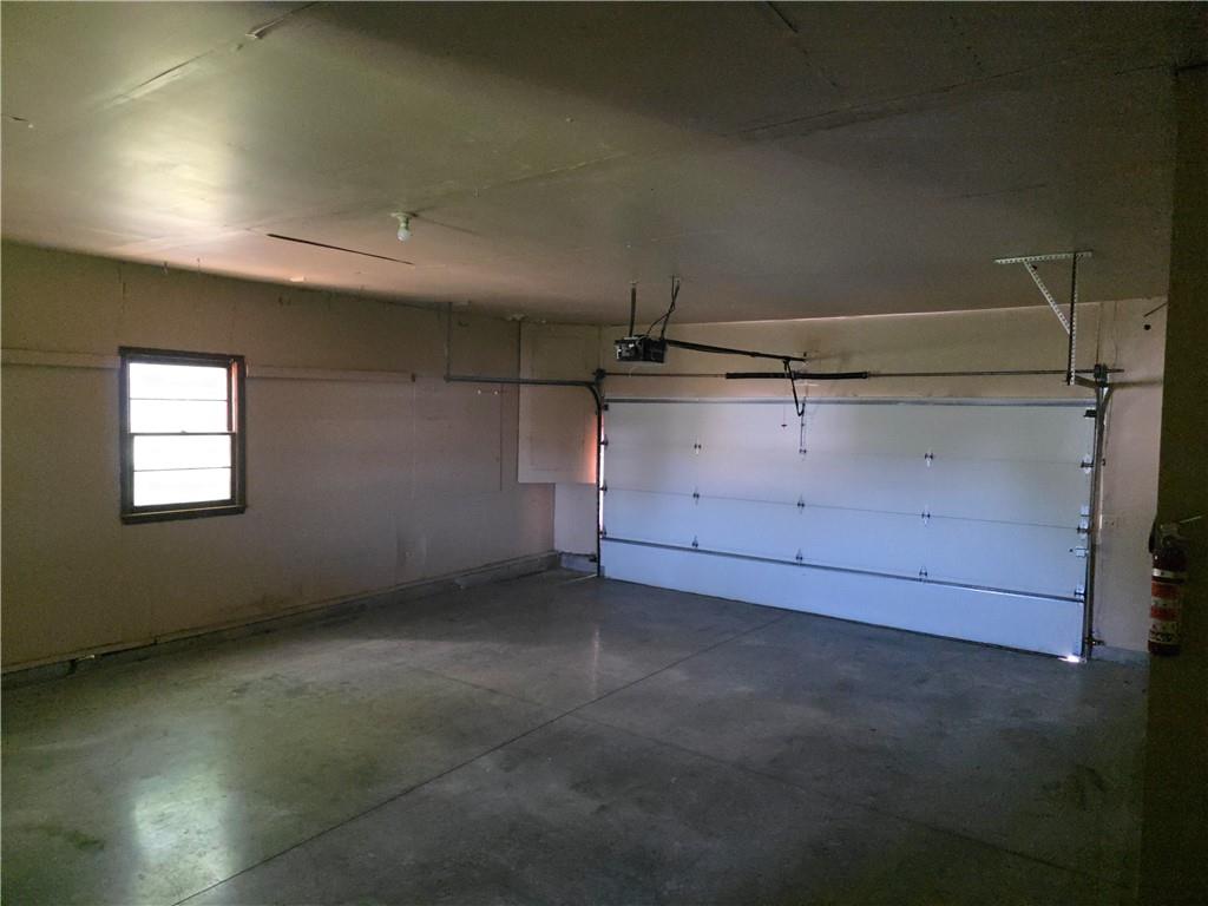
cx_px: 604
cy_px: 453
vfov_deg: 58.9
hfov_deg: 73.9
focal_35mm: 23
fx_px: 803
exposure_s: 1/120
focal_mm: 6.3
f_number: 1.7
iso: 2000
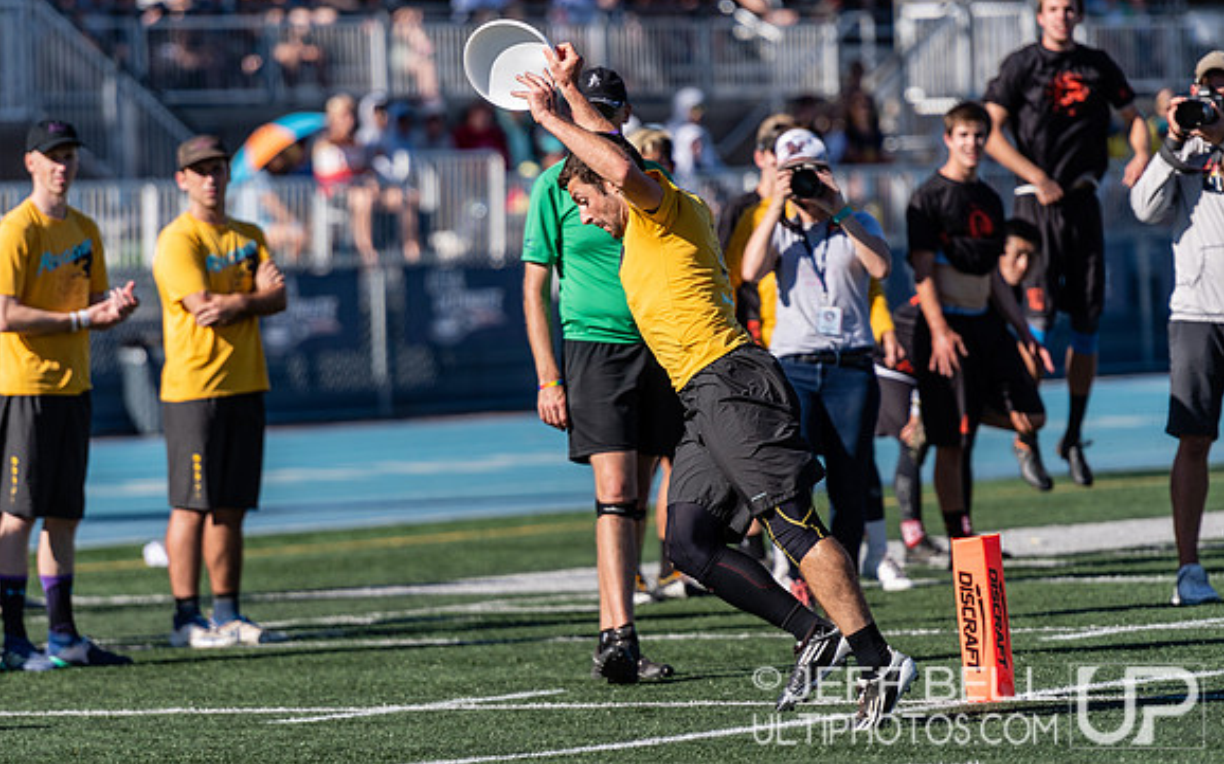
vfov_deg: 4.3
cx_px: 612
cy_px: 361
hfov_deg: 6.8
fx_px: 10239
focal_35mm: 307
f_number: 2.8
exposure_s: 1/2500
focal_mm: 200
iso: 100
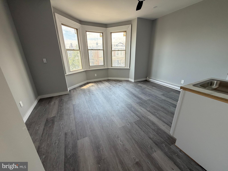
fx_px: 92
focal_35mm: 14
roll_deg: +0.7
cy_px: 86
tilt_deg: -19.1
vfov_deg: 85.7
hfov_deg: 102.1
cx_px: 114
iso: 125
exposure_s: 1/121
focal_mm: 2.22
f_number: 2.2
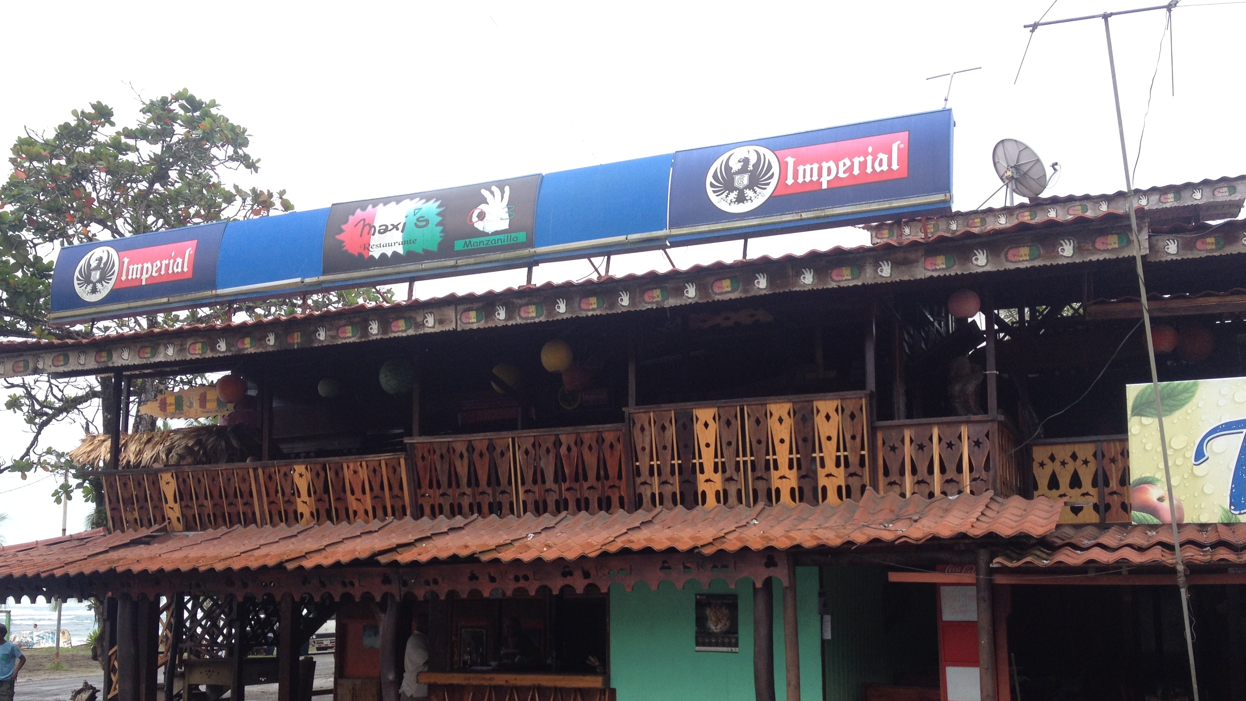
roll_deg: +1.3
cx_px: 628
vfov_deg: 30.2
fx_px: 1289
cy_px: 460
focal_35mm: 39
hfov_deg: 51.6
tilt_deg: +3.3
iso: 50
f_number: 2.4
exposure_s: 1/361
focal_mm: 4.28
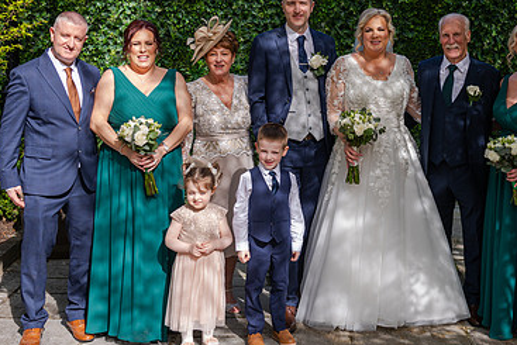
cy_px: 108
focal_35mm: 60
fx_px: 862
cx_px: 313
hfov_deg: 33.3
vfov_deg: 22.5
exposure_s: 1/250
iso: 100
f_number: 5
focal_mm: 38
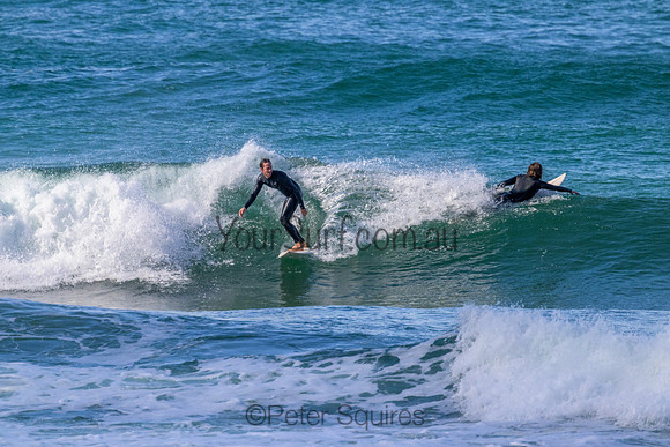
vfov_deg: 1.7
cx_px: 335
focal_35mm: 800
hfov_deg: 2.6
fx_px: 14892
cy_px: 224
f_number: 11
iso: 2200
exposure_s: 1/2000
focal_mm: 800
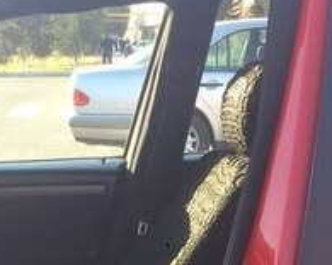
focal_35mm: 96
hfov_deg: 19.4
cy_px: 373
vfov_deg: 15.1
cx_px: 9
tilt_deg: -20.3
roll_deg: +1.0
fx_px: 943
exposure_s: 1/152
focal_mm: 4.15
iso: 32
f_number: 2.2
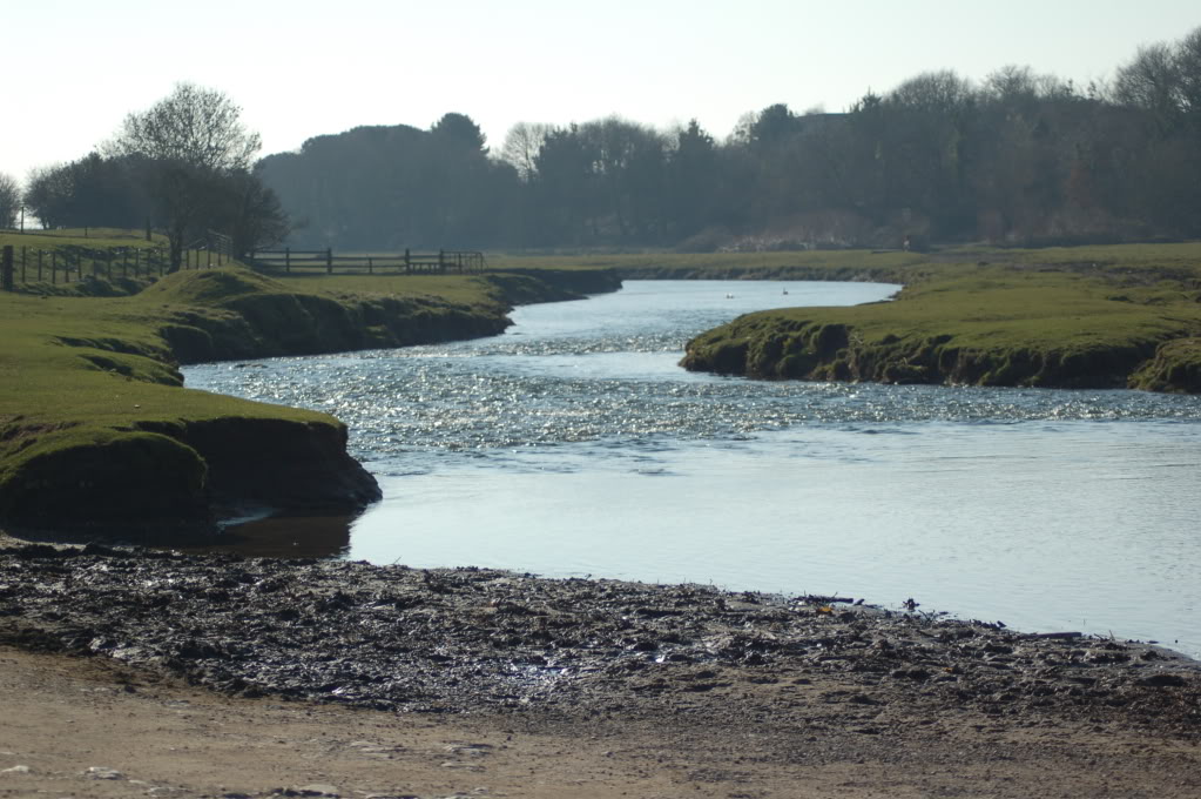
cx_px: 600
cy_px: 400
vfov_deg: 13.0
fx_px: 3499
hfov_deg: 19.5
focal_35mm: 105
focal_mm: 70
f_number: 4
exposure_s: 1/2500
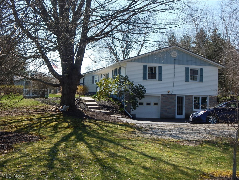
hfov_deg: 39.7
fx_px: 331
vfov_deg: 30.3
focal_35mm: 48
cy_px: 90
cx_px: 120
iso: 125
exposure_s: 1/640
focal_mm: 8.6
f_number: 3.7
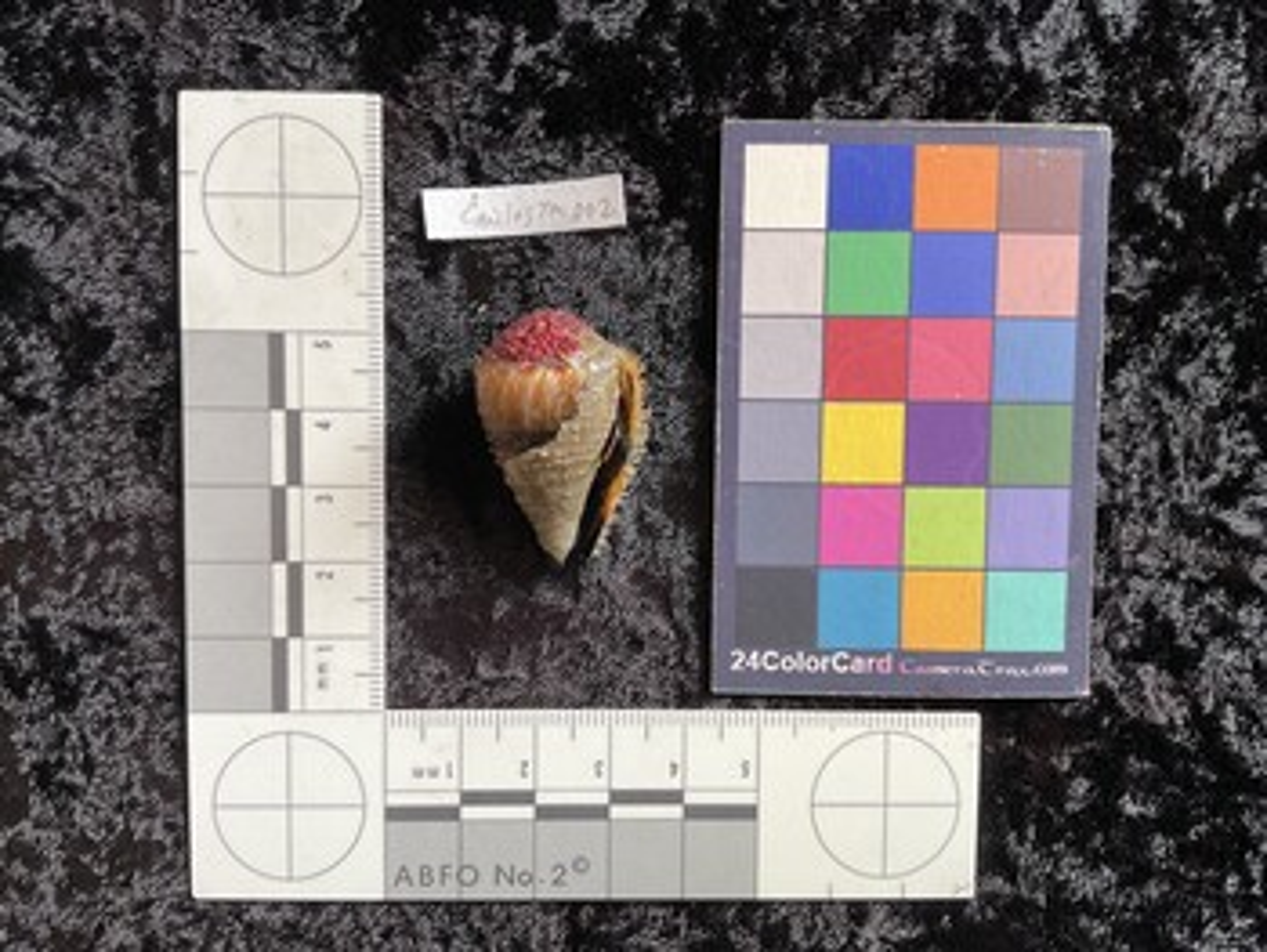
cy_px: 476
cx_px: 634
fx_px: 1062
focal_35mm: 29
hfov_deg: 61.6
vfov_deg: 48.3
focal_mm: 3
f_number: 1.8
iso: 64
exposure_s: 1/100
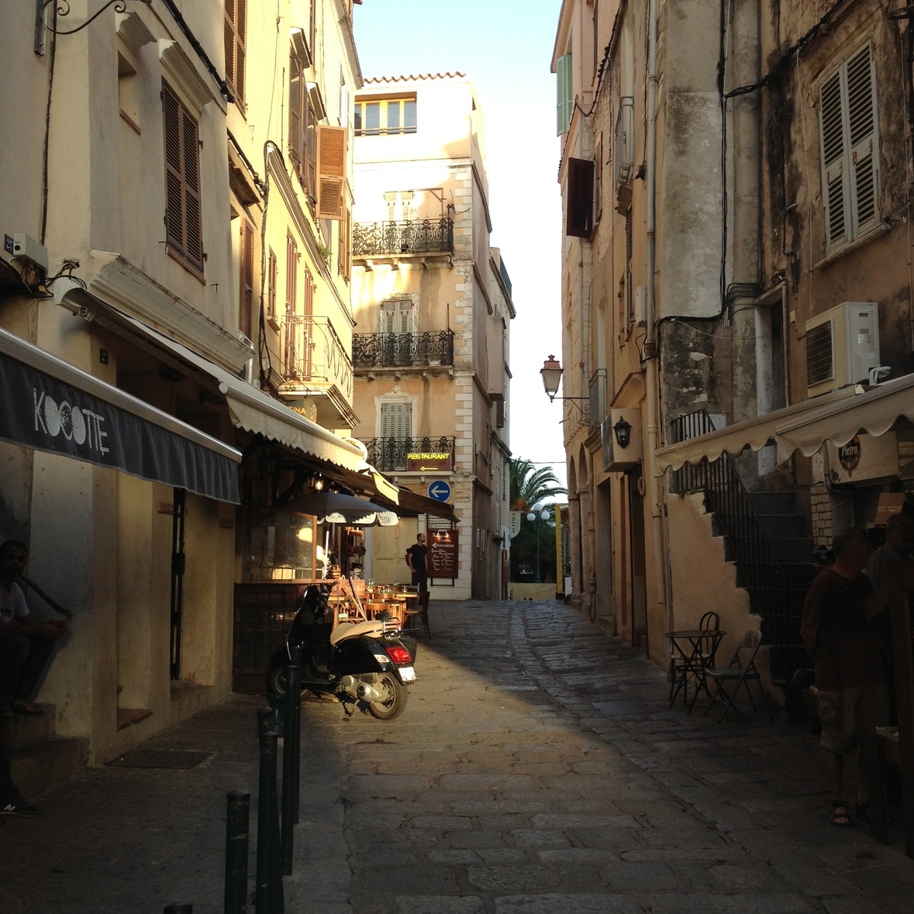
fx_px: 1255
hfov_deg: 40.0
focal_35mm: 42
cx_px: 452
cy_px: 452
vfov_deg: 40.0
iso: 64
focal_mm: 4.28
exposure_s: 1/199
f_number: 2.4
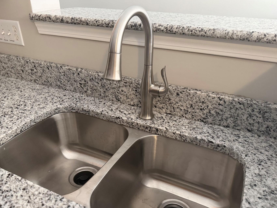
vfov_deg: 48.0
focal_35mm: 29
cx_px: 133
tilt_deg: -31.2
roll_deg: +0.2
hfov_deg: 61.6
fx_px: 232
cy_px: 124
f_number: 1.78
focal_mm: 6.76
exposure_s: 1/60
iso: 500
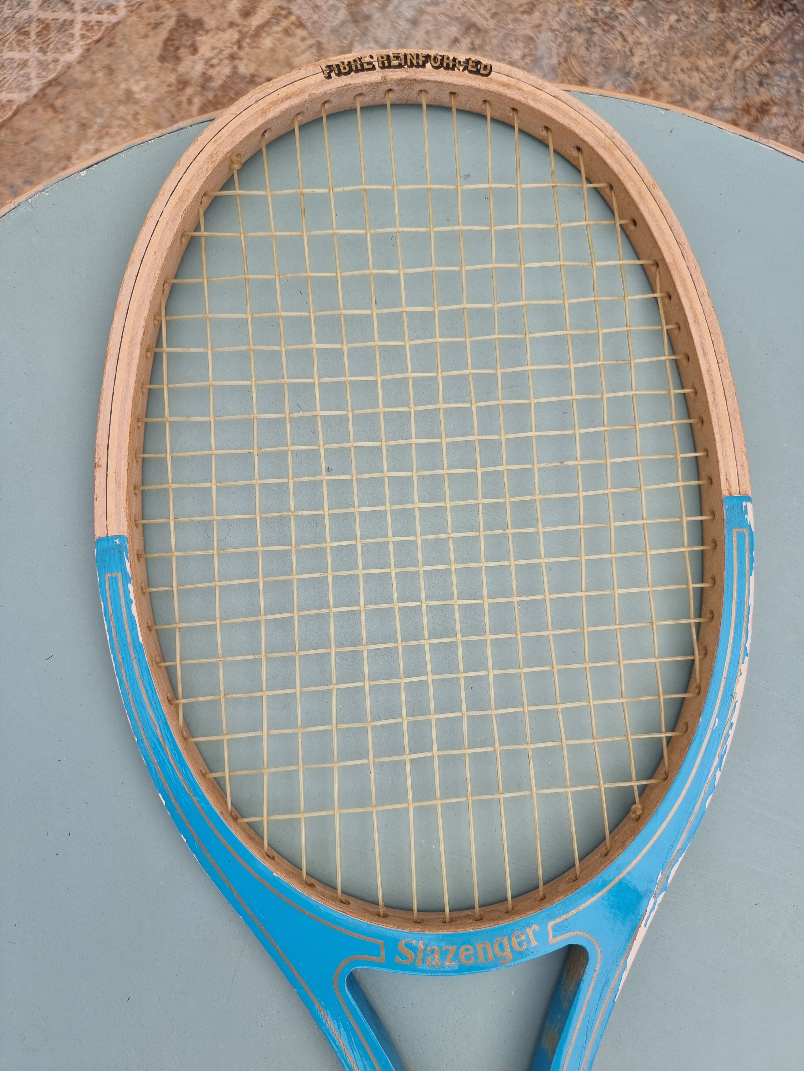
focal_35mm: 24
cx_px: 402
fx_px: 743
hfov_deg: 56.8
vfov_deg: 71.6
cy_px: 536
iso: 50
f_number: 1.8
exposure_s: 1/487
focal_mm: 6.7
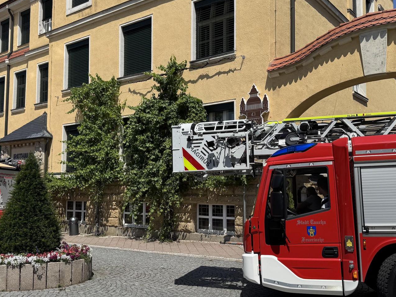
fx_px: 412
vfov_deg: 39.7
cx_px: 204
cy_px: 154
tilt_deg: +4.6
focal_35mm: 36
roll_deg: +0.0
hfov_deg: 51.3
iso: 80
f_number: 1.78
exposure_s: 1/5814
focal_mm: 6.76
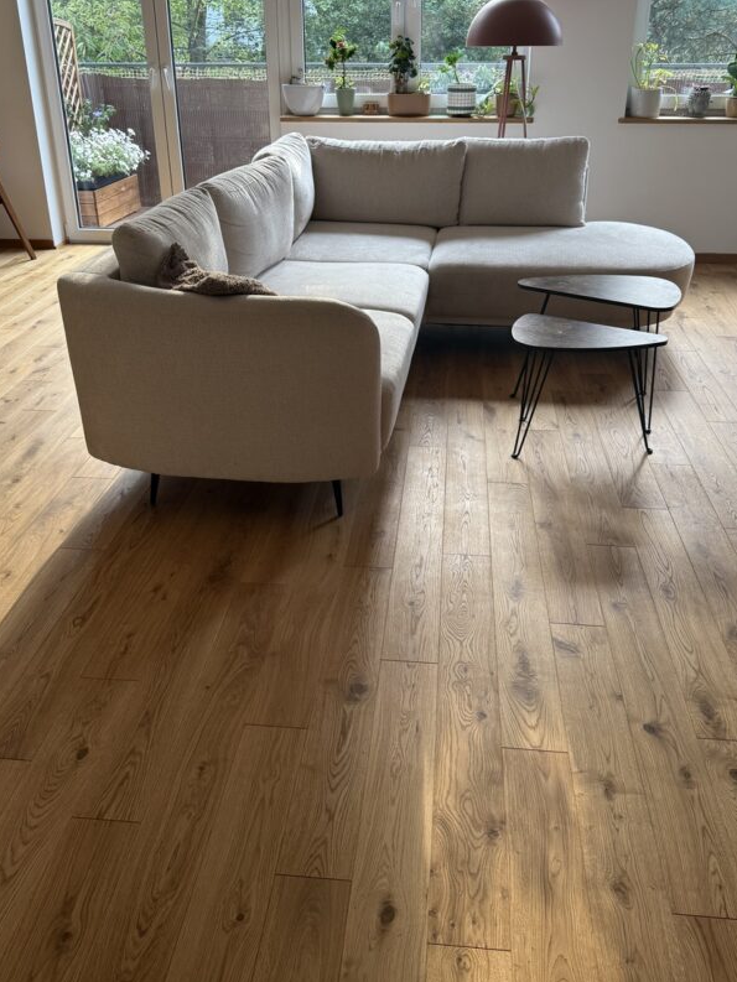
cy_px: 433
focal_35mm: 31
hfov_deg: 45.5
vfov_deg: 58.2
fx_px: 880
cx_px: 369
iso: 160
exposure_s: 1/100
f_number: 1.78
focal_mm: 6.76
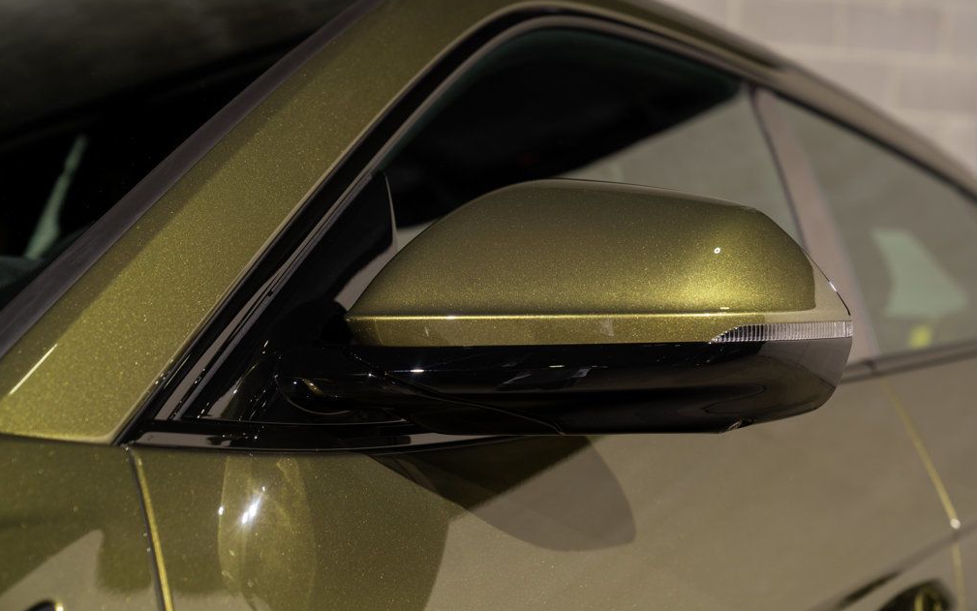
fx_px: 1678
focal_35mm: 63
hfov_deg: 32.5
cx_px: 493
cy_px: 282
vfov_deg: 20.6
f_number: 4.5
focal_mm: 60
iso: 160
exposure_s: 1/125
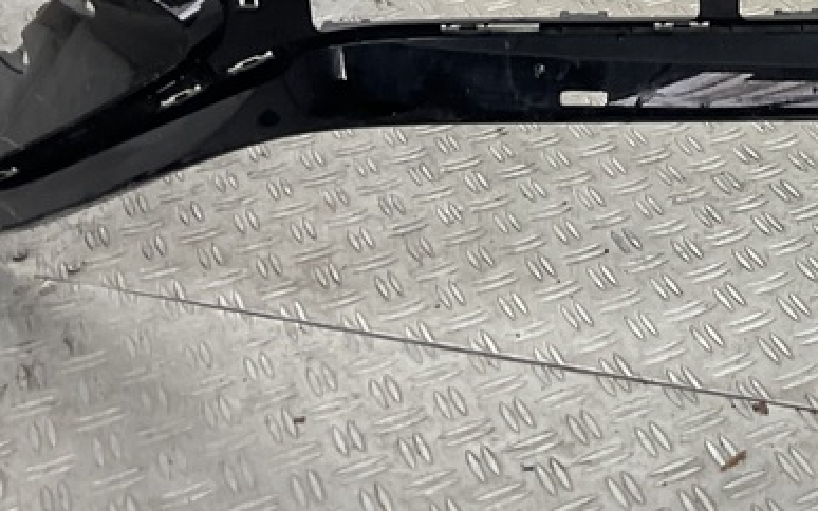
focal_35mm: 80
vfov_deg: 15.0
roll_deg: -0.6
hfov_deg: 24.4
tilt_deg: -18.5
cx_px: 856
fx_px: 1784
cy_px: -272
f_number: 1.8
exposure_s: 1/100
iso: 25
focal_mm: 3
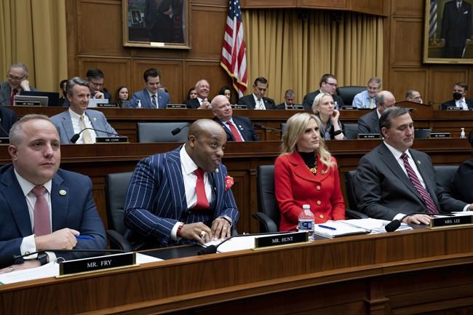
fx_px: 525
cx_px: 236
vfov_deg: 33.4
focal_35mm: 40
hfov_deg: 48.5
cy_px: 158
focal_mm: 40
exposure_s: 1/160
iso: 2500
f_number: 6.3
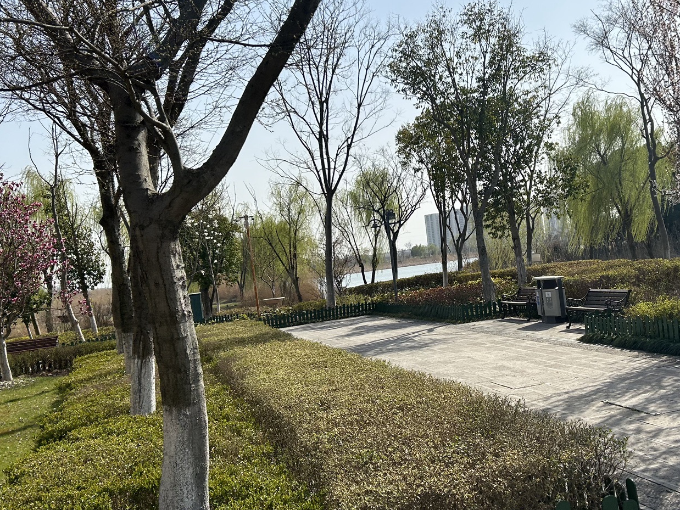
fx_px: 825
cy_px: 231
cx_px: 449
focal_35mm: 42
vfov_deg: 34.3
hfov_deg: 44.2
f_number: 1.5
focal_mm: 5.7
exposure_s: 1/5587
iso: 50
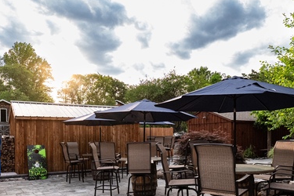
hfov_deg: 58.7
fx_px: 261
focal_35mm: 32
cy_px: 142
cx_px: 153
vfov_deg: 40.2
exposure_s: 1/1600
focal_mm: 20
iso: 5000
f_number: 8
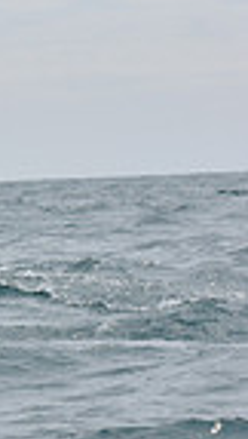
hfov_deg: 3.9
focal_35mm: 297
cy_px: 140
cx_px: -637
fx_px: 3454
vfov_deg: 7.2
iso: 250
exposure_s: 1/800
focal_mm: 70
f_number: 10
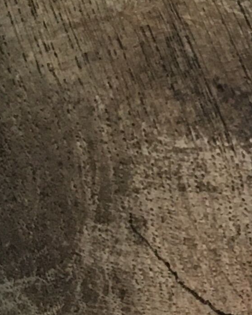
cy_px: 286
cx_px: 499
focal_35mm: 164
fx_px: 1529
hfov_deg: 8.9
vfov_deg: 11.7
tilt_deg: -52.5
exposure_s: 1/33
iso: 200
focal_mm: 4.15
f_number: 2.2
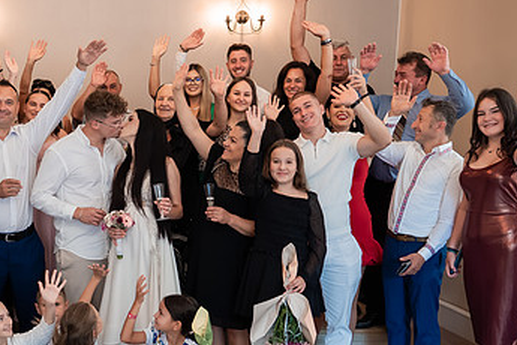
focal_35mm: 57
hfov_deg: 33.9
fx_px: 819
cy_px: 235
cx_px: 96
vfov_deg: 23.7
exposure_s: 1/200
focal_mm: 28
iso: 1600
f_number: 2.8
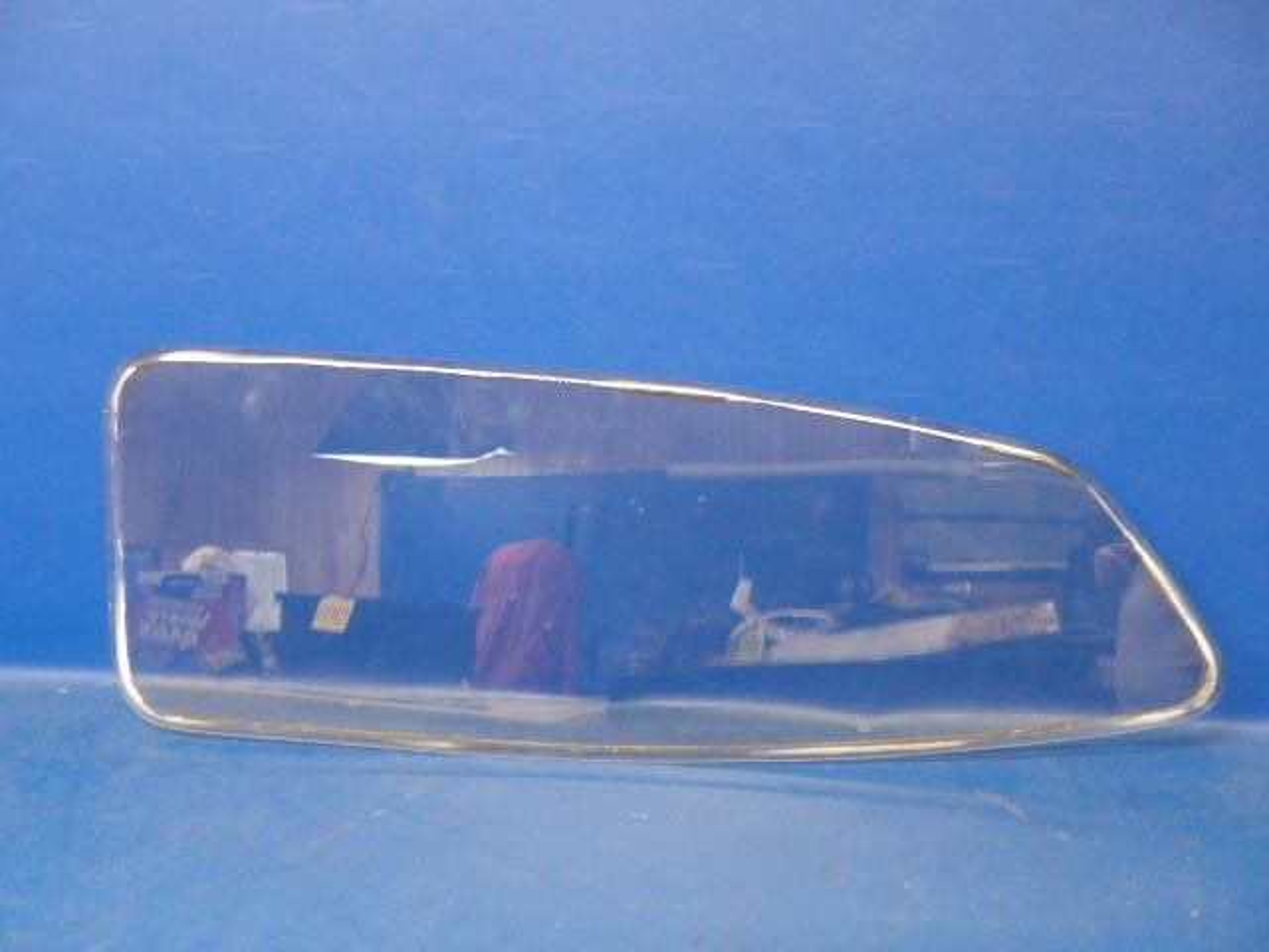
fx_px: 1576
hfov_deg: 43.9
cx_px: 634
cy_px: 476
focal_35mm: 43
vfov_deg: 33.6
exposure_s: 1/20
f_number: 4.8
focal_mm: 7.7
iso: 1250
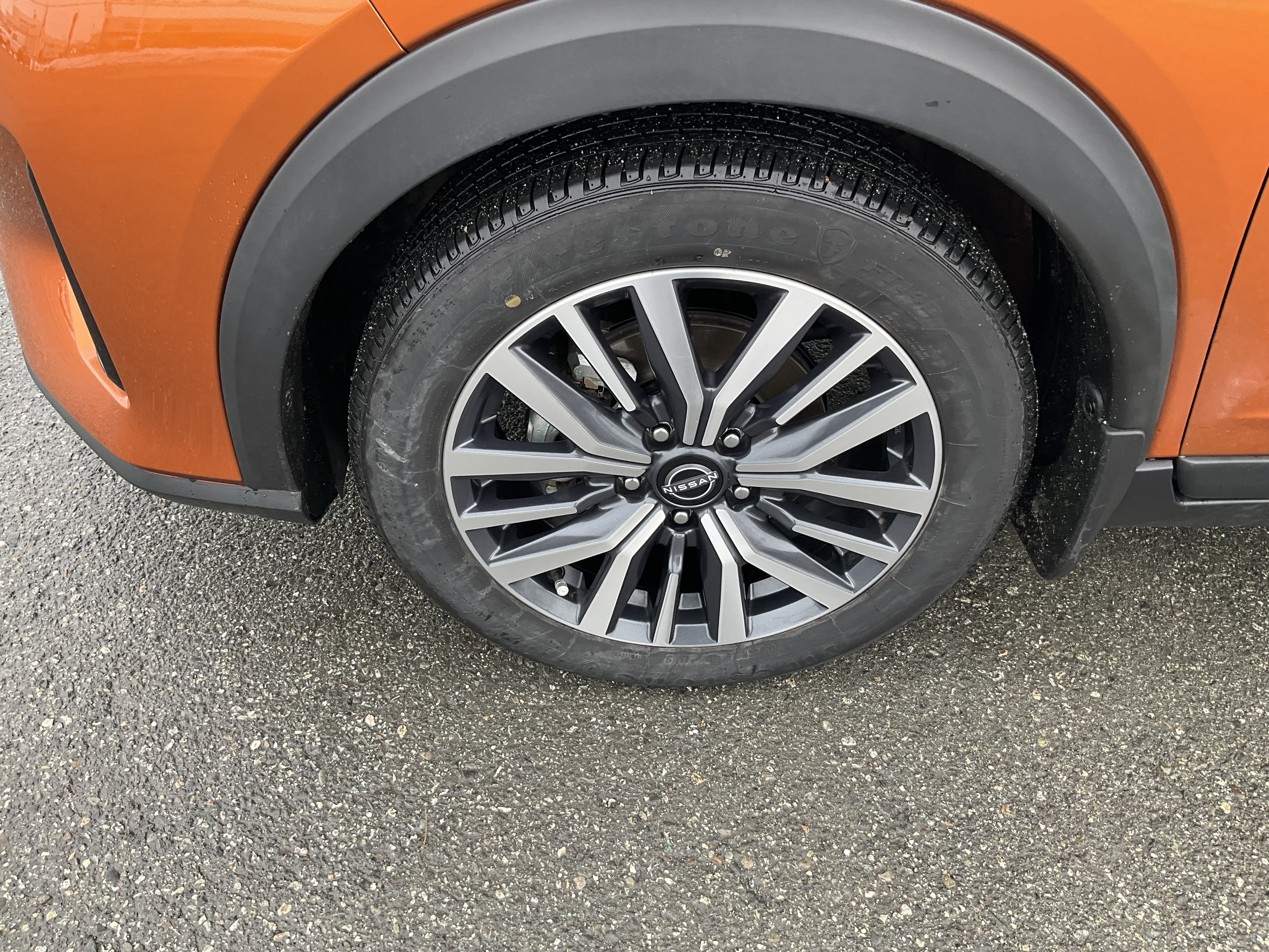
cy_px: 476
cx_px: 634
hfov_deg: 61.7
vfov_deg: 48.2
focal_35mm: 29
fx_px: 1063
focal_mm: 3
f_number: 1.8
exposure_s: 1/122
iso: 20
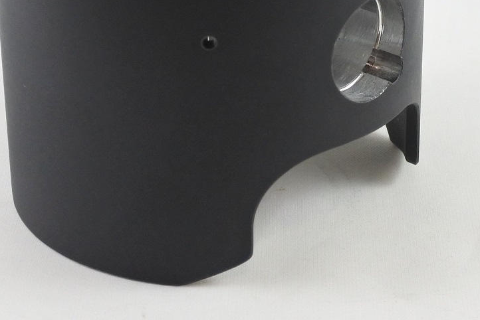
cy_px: 10
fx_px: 1094
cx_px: 211
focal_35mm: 82
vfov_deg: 16.4
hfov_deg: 24.7
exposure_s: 1/125
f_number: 4
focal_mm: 13.7
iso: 500
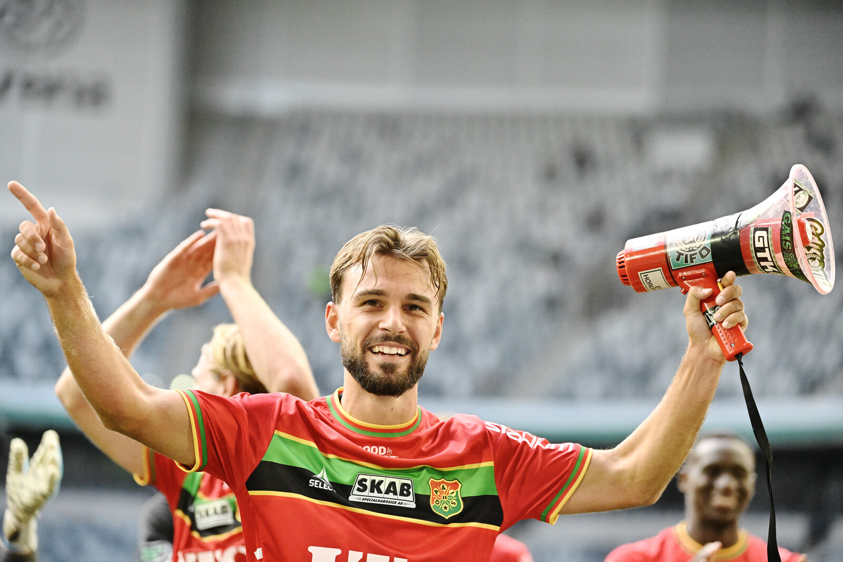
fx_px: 4215
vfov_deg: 7.6
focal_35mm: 180
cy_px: 281
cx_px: 422
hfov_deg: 11.4
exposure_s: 1/2000
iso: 7200
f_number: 4
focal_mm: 180
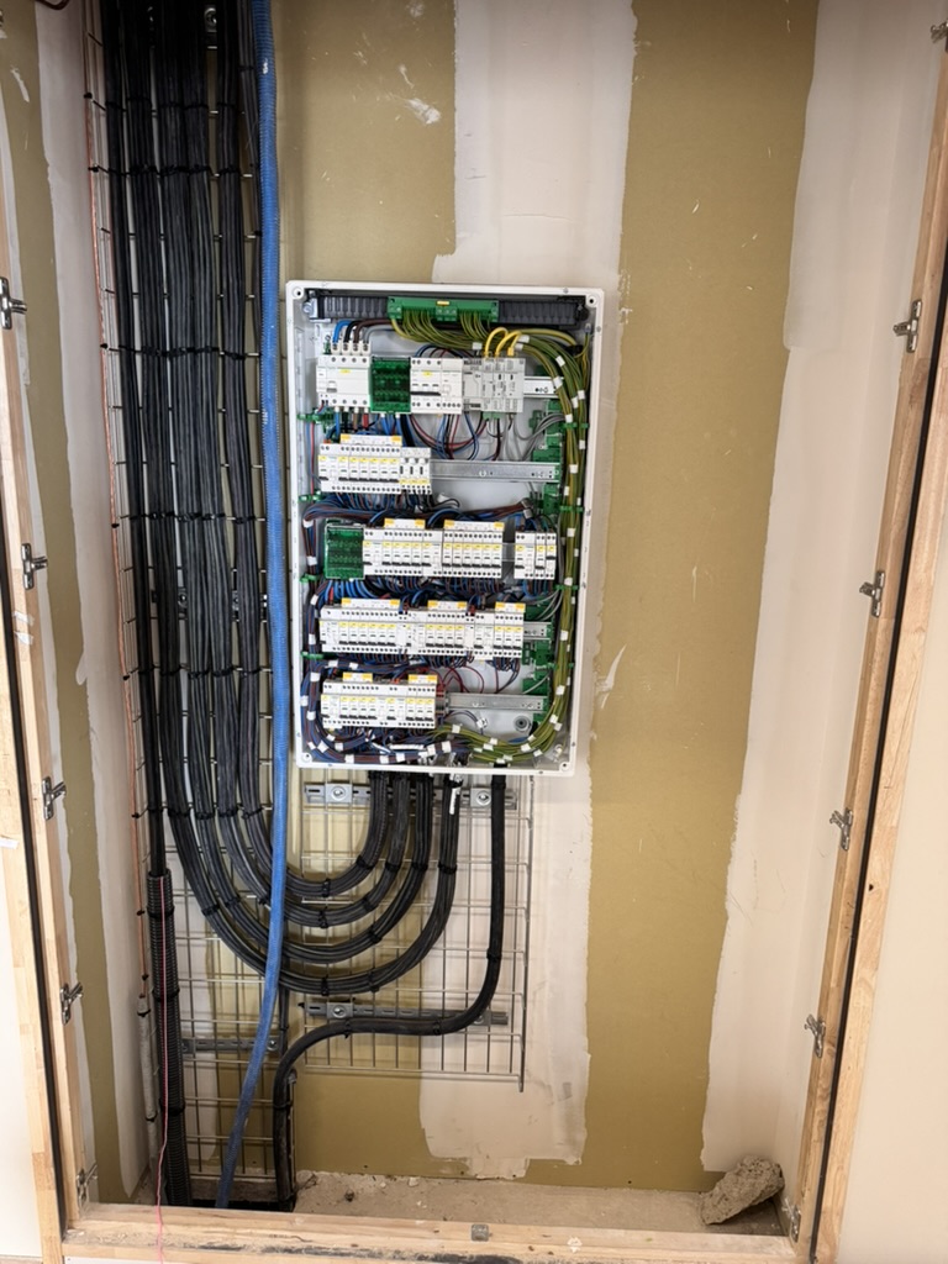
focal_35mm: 24
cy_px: 632
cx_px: 474
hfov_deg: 56.8
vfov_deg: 71.6
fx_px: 876
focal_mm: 6.76
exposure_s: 1/50
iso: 320
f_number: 1.78
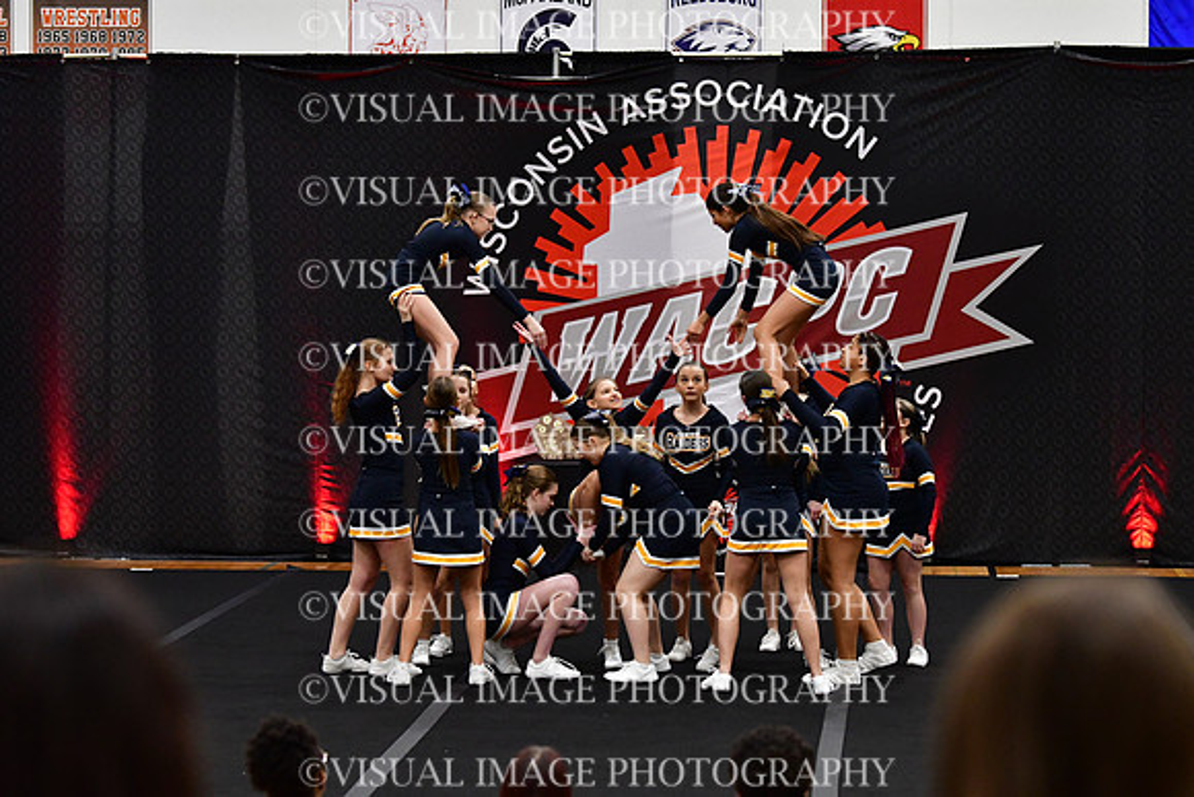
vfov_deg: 12.2
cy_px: 398
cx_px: 597
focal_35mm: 112
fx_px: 3715
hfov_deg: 18.3
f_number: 2.8
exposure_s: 1/800
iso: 4000
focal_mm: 75
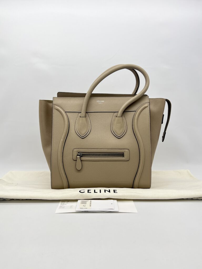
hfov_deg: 53.1
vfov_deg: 67.3
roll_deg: +0.1
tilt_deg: -6.2
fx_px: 202
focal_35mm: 26
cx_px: 101
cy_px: 134
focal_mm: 5.7
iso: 40
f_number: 1.5
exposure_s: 1/181
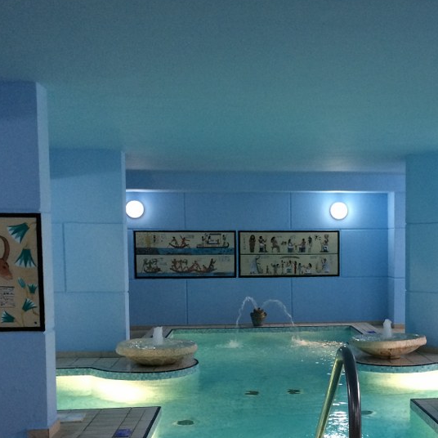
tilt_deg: -2.4
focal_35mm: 49
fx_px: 701
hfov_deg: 34.0
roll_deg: +0.4
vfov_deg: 34.3
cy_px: 302
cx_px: 322
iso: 160
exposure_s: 1/33
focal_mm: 4.15
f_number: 2.2
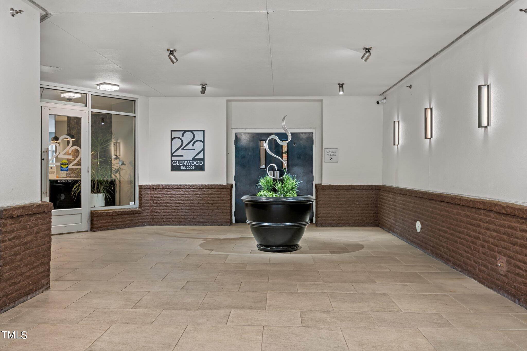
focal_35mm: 30
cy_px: 176
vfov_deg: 43.6
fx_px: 439
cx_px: 264
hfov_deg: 61.9
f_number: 7.1
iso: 400
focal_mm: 30
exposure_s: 1/3
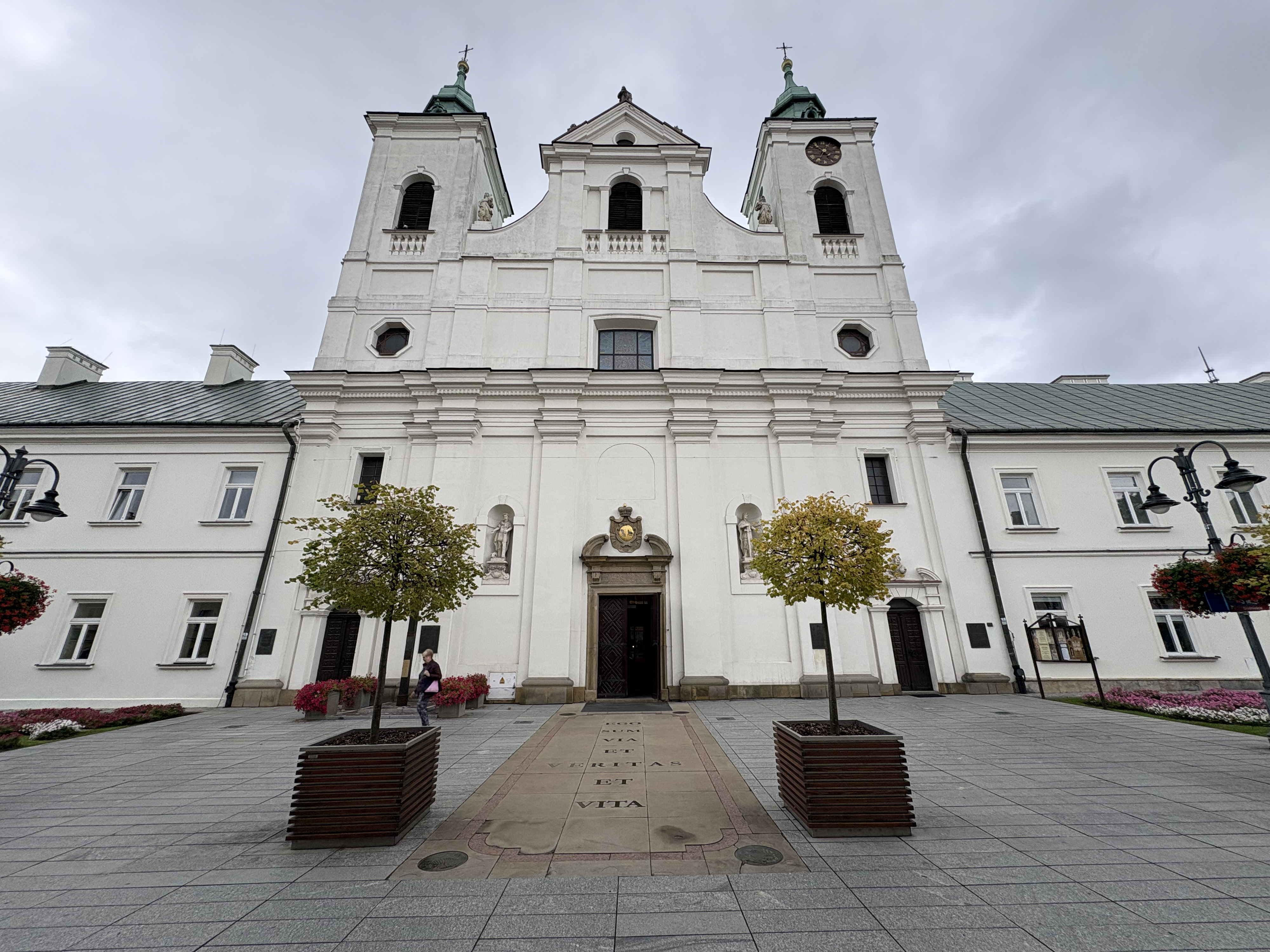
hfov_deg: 102.1
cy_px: 476
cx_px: 635
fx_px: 514
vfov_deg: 85.7
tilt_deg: +20.0
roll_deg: +1.2
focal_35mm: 14
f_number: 2.2
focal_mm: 2.22
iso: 50
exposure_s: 1/448
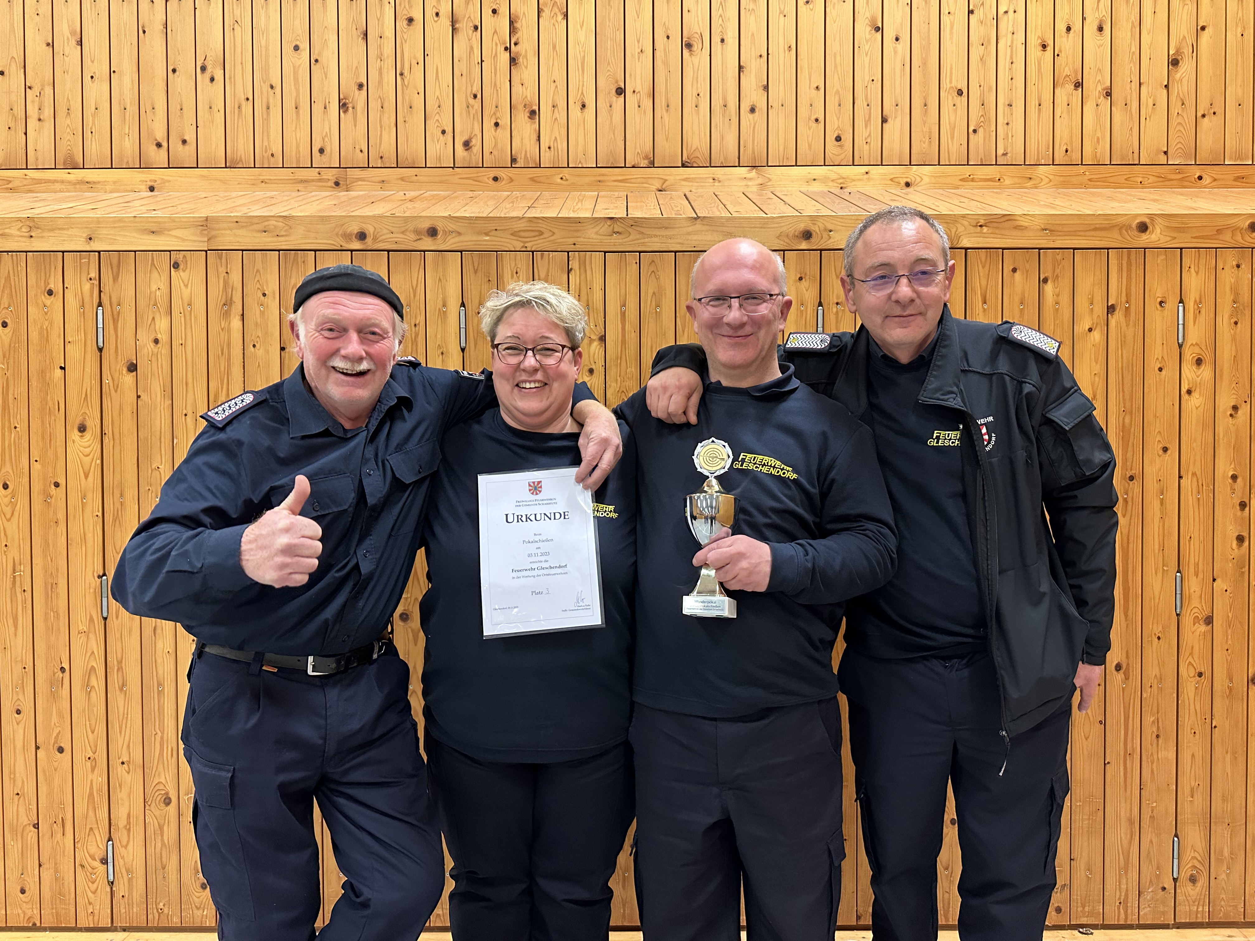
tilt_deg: -1.8
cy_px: 470
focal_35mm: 24
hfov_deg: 71.6
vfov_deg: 56.8
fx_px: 870
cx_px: 628
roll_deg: +0.5
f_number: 1.78
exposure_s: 1/50
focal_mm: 6.86
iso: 400
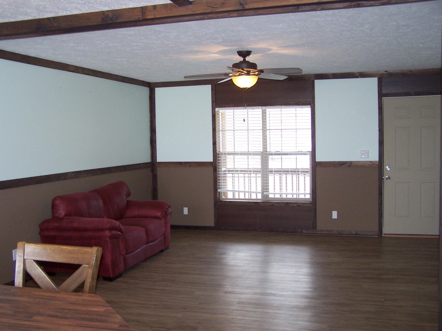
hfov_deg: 49.0
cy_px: 166
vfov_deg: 37.7
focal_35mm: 38
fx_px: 485
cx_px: 221
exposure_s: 1/60
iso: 140
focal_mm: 6.3
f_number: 2.8
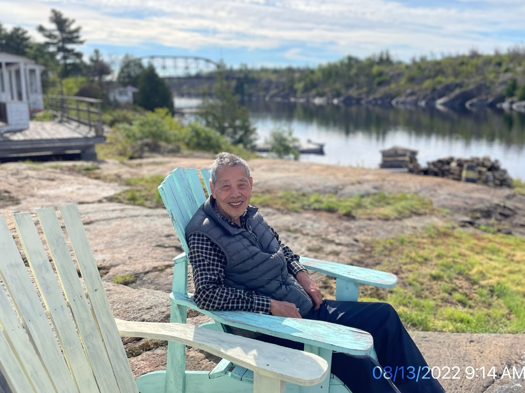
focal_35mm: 30
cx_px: 250
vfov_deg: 46.7
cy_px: 179
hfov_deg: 59.9
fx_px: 455
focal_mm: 4.2
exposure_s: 1/6494
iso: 50
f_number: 1.6
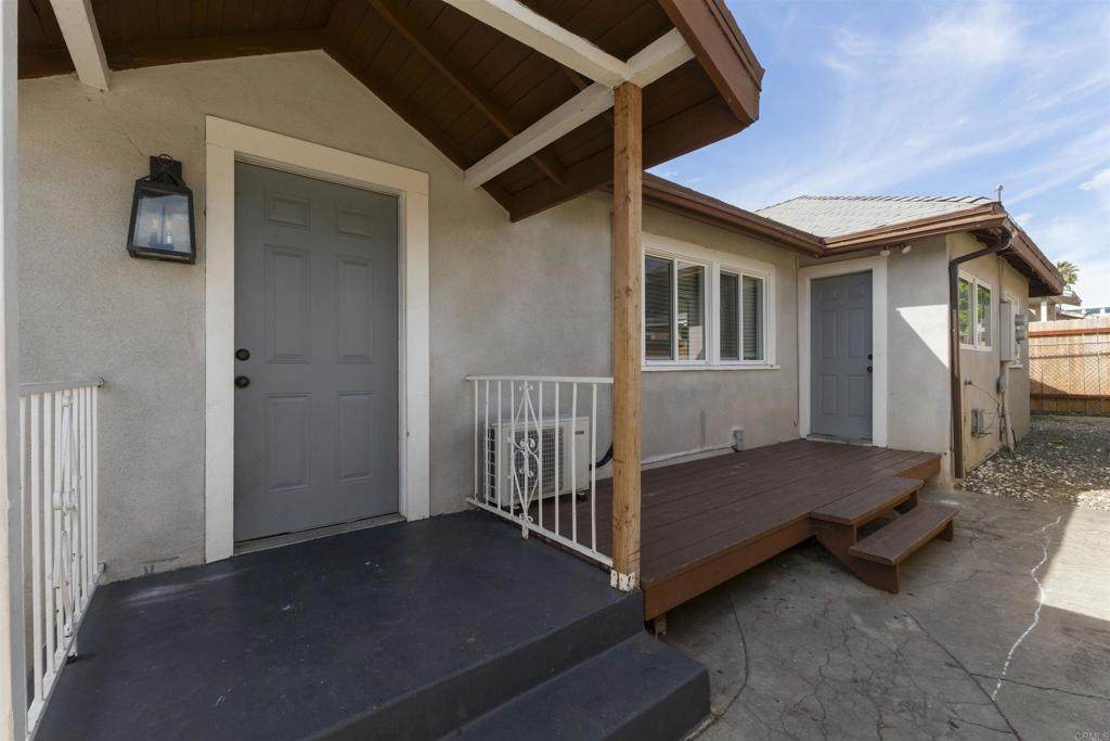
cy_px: 370
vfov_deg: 77.3
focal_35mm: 15
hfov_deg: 100.4
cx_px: 555
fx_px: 463
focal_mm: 10
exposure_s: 1/100
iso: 100
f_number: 9
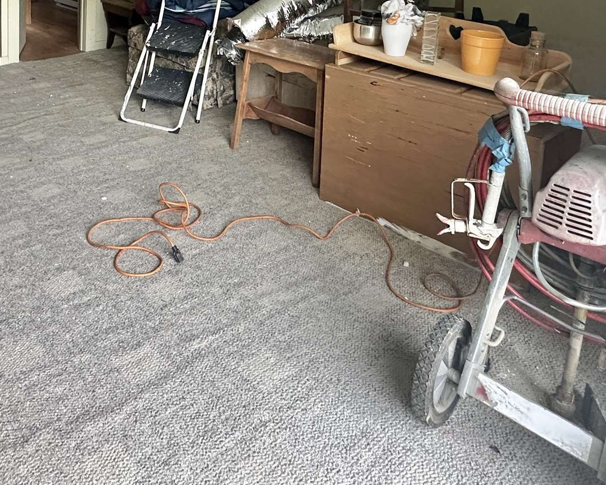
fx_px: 592
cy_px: 10
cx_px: 217
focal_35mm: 33
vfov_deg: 39.7
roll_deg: -3.3
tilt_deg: -8.1
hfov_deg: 53.4
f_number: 2.2
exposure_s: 1/99
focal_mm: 2.22
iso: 250
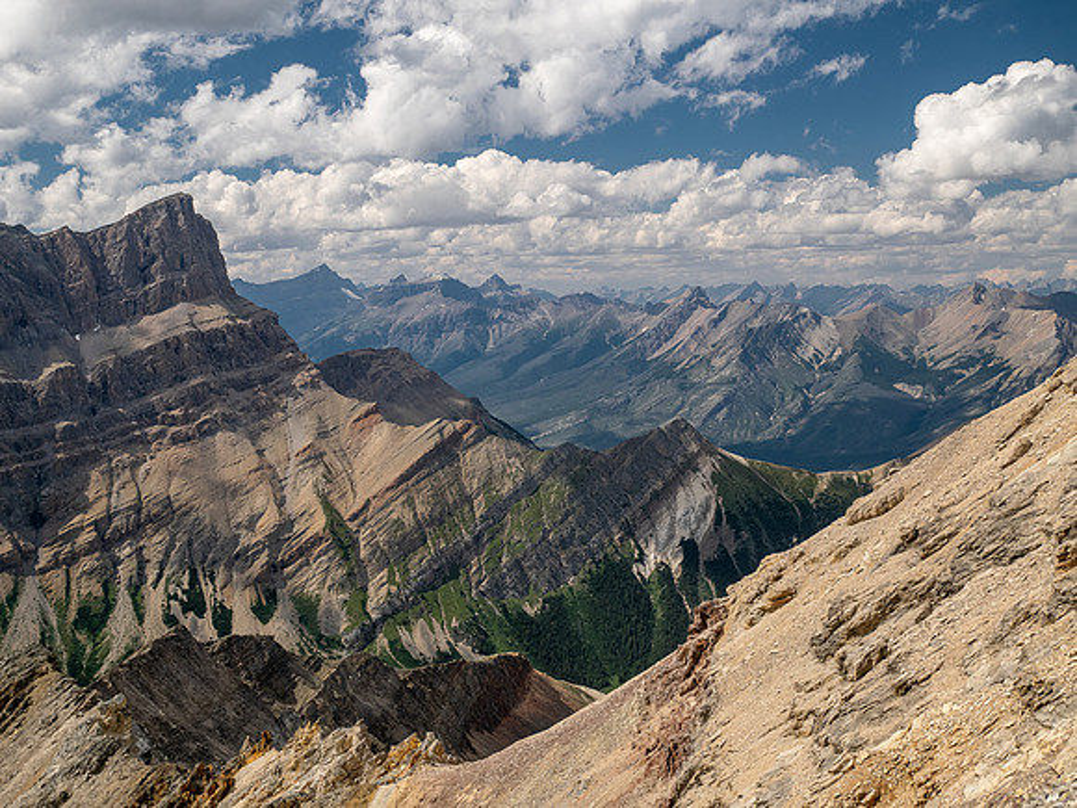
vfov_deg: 32.9
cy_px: 404
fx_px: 1369
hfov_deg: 42.9
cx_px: 538
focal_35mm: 44
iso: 200
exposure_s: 1/250
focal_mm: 22
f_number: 8
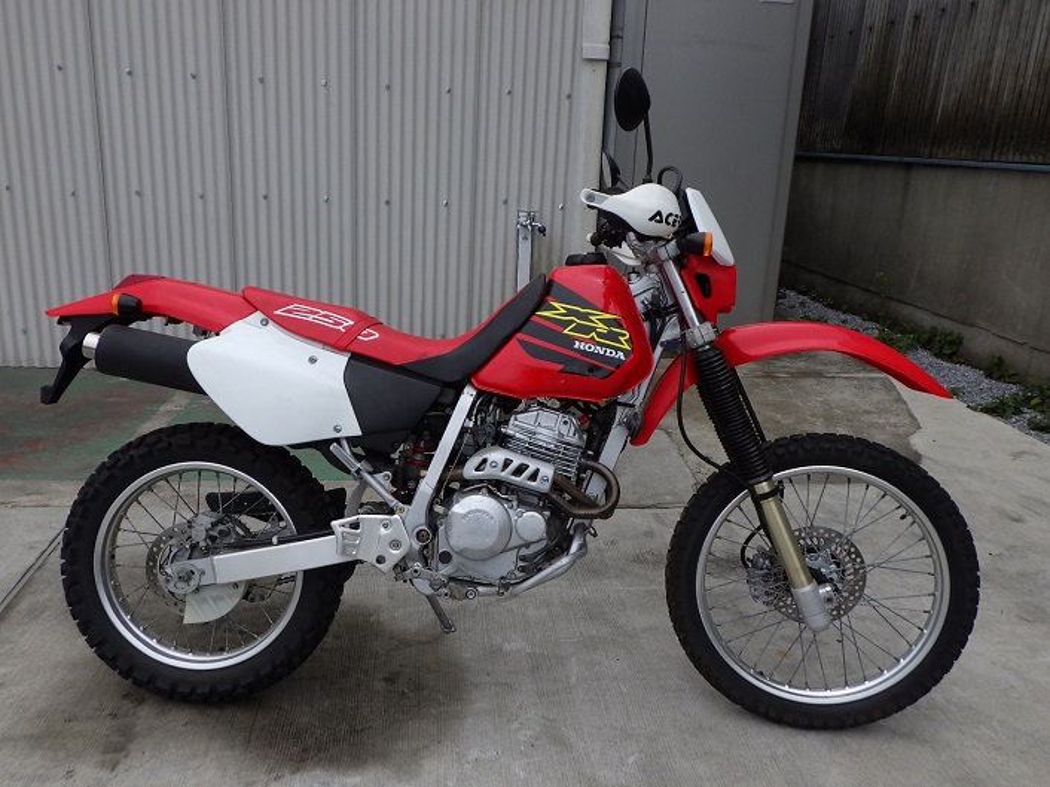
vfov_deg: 49.7
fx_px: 849
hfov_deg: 63.5
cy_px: 394
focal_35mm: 28
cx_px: 525
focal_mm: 5
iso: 125
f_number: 4.2
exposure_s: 1/200
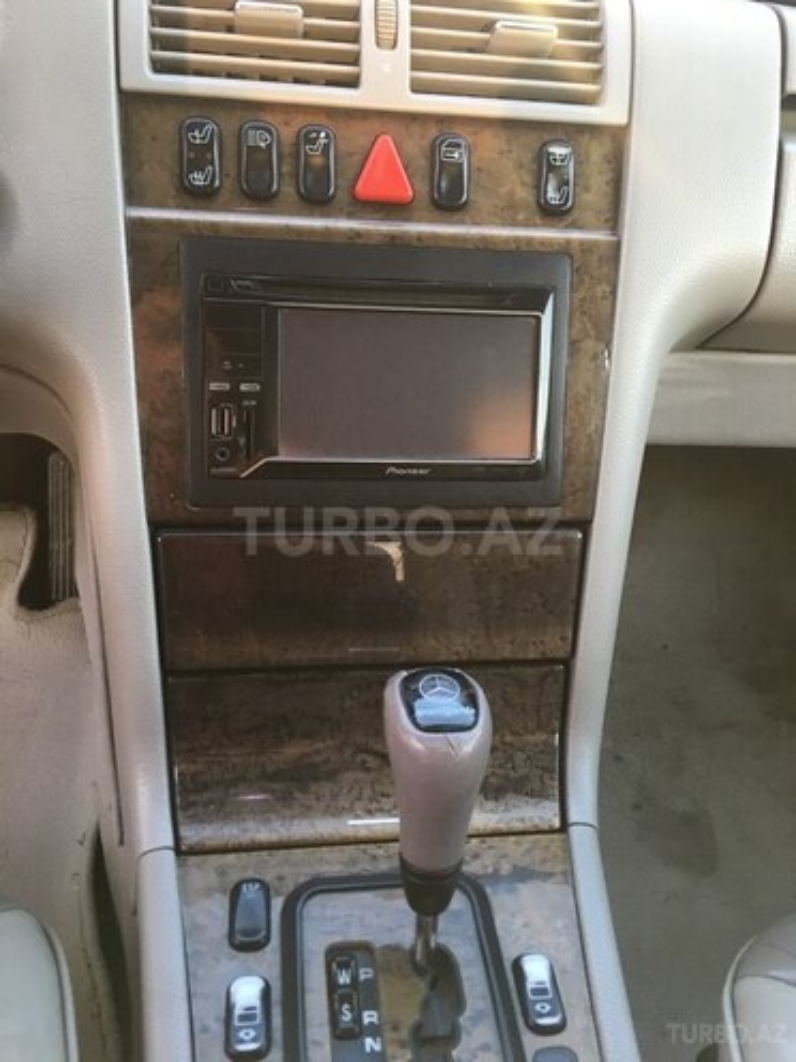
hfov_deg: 48.2
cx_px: 398
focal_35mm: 29
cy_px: 531
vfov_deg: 61.7
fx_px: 889
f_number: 2.2
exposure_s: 1/33
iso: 40
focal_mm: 4.15
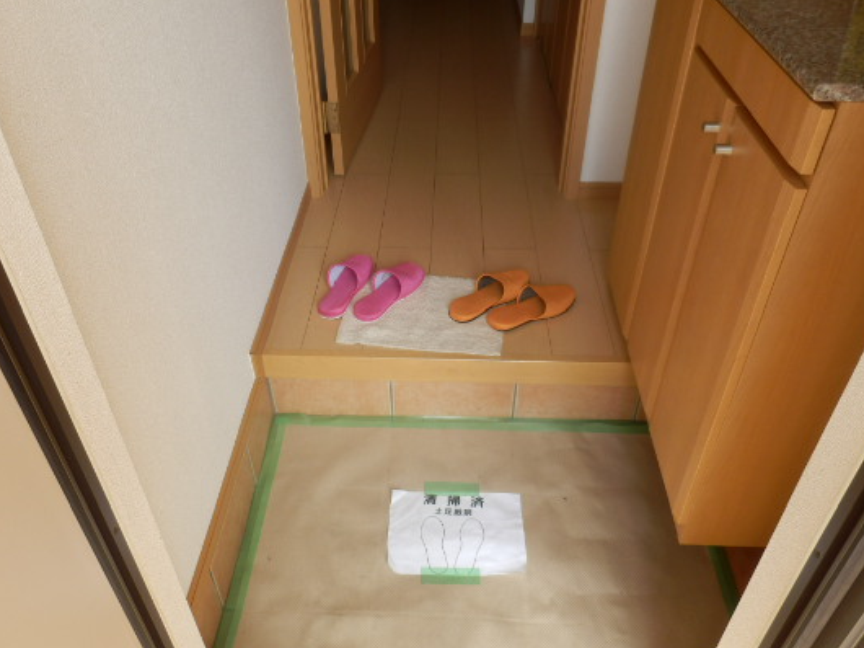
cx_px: 409
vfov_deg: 48.2
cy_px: 310
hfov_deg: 61.6
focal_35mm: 29
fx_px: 723
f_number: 3
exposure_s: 1/100
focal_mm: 4.2
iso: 80
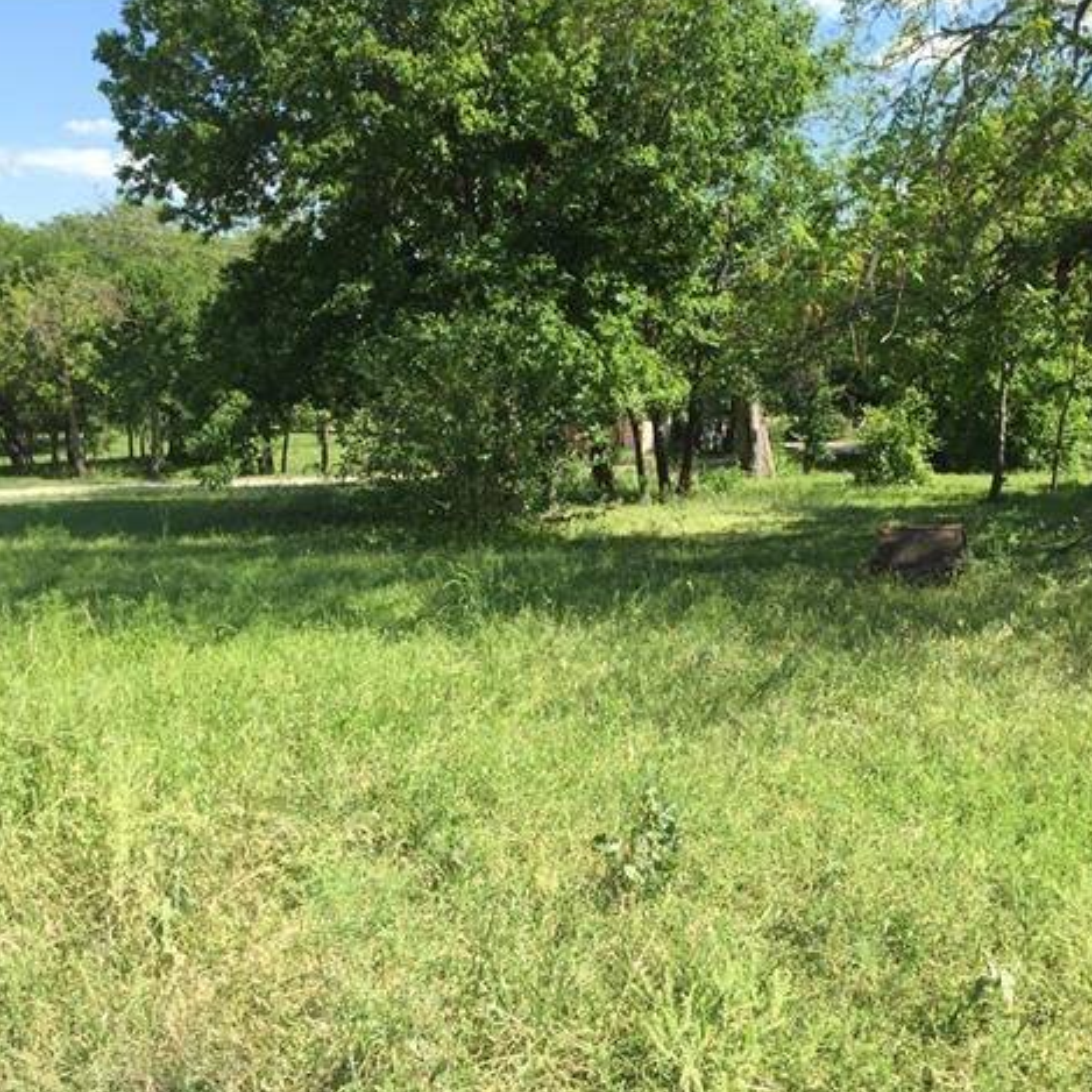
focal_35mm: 35
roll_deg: +0.2
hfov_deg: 46.6
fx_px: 1249
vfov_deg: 47.2
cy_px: 549
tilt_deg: -7.9
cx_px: 705
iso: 32
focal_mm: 4.15
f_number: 2.2
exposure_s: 1/775
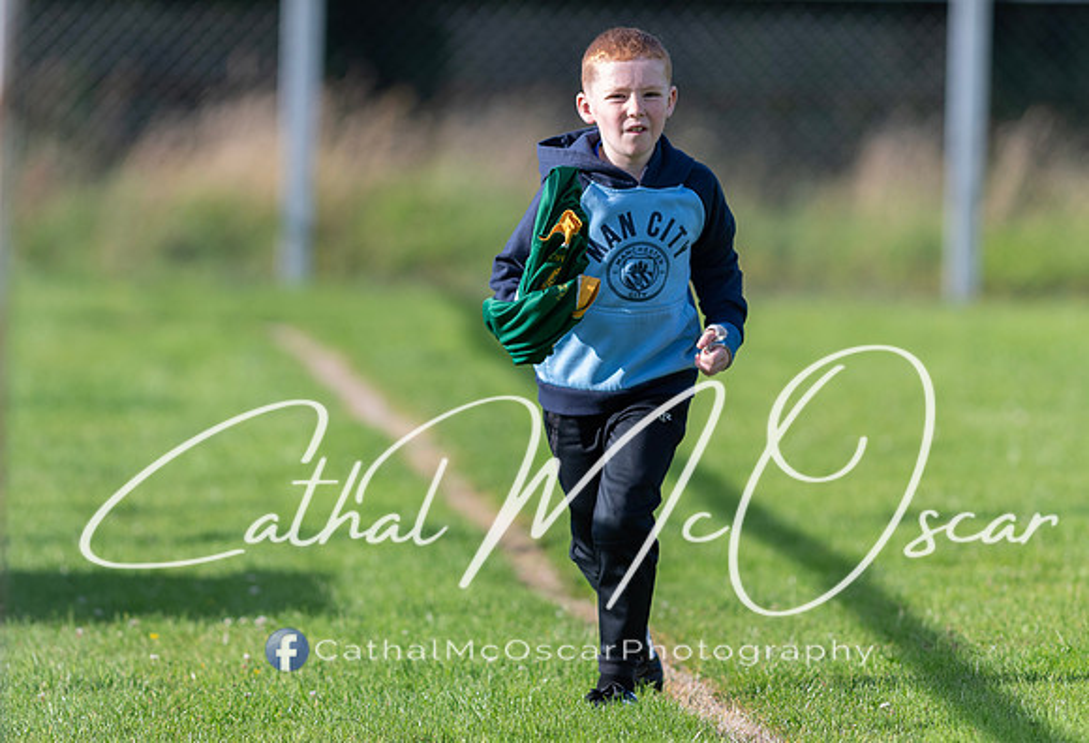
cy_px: 337
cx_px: 535
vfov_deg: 2.6
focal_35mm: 533
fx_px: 16239
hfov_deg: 3.8
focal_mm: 300
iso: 180
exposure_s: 1/1600
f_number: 2.8
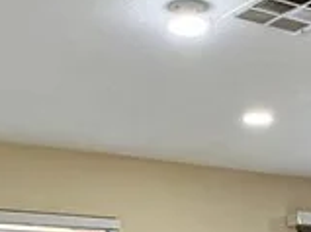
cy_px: 292
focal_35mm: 90
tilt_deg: +1.8
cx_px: 186
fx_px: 808
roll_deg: -1.3
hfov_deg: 21.8
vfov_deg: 15.7
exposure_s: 1/120
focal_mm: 2.22
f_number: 2.2
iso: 125
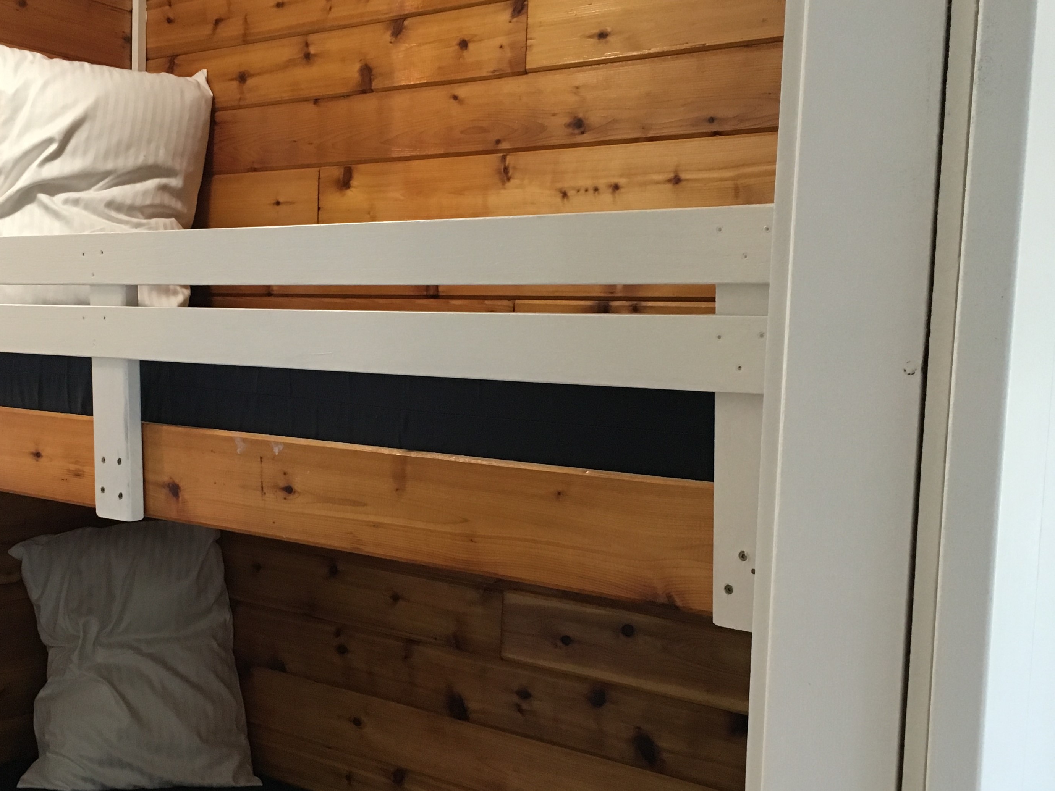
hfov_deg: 45.6
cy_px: 455
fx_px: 1250
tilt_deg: -5.4
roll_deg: -3.3
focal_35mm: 41
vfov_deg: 35.1
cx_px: 450
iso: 160
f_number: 2.2
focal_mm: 4.15
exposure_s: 1/30
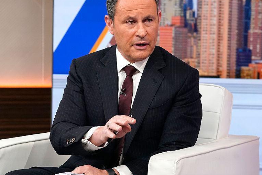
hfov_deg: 15.0
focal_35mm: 137
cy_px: 86
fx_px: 998
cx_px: 131
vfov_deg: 10.0
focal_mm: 102
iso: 4000
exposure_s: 1/160
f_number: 6.3
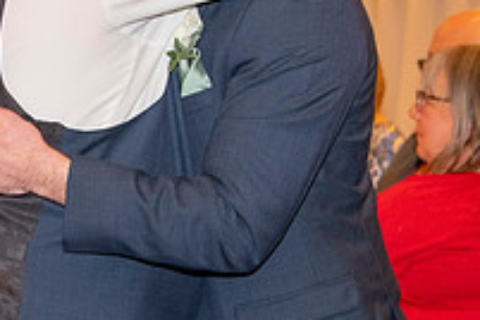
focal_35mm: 188
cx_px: 64
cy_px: 121
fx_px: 2506
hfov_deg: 10.9
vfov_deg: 7.3
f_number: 5.6
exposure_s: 1/60
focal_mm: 65
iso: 2000
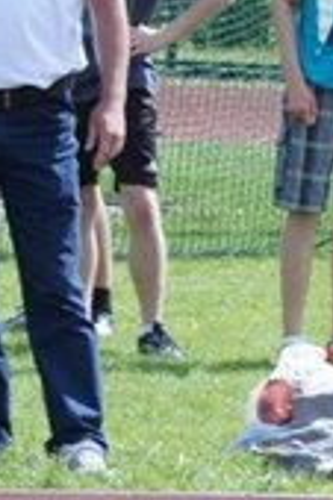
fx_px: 5991
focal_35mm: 431
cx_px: 613
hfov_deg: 3.2
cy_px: 18
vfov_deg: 4.8
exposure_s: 1/800
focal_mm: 75
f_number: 6.3
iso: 400
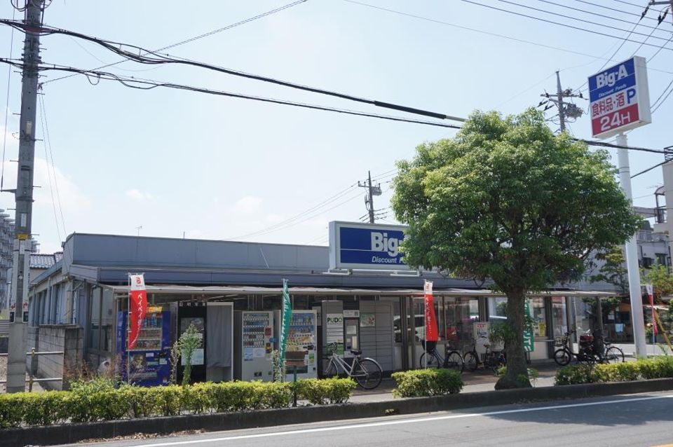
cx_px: 336
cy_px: 224
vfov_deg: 39.9
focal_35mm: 33
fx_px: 616
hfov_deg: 57.3
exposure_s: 1/160
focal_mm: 22
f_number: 9
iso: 100
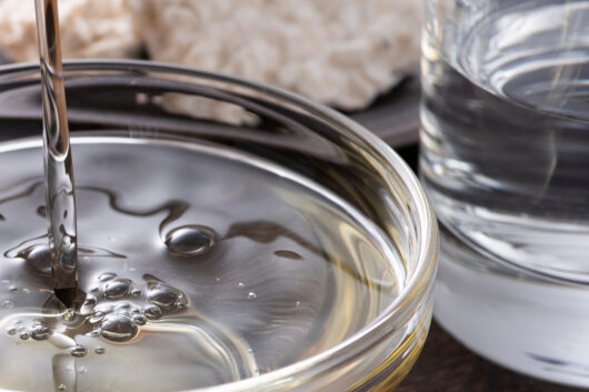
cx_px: 27
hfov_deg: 10.1
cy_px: 222
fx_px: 3320
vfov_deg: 6.8
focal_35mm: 203
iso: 100
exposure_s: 1/250
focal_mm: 105
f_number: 11
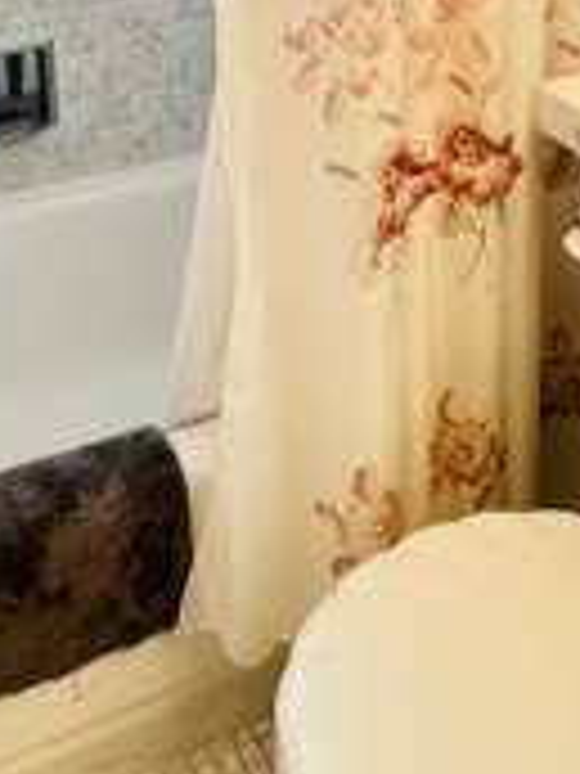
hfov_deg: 28.0
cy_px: -122
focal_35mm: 52
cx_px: 306
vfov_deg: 31.6
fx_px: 1162
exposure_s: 1/60
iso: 200
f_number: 2.2
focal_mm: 2.22
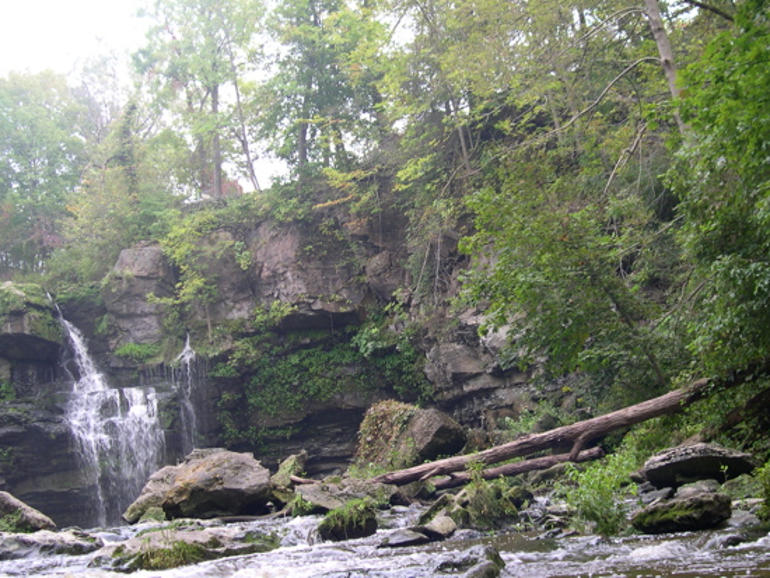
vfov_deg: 31.5
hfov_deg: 41.2
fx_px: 1024
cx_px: 417
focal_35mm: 46
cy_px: 292
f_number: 2.8
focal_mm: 8
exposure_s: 1/48
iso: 100
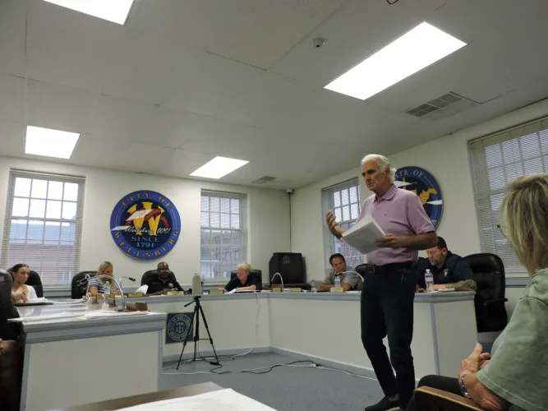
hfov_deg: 71.6
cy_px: 206
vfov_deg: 56.8
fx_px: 380
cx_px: 274
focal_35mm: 24
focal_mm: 4.3
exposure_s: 1/30
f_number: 3
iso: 180
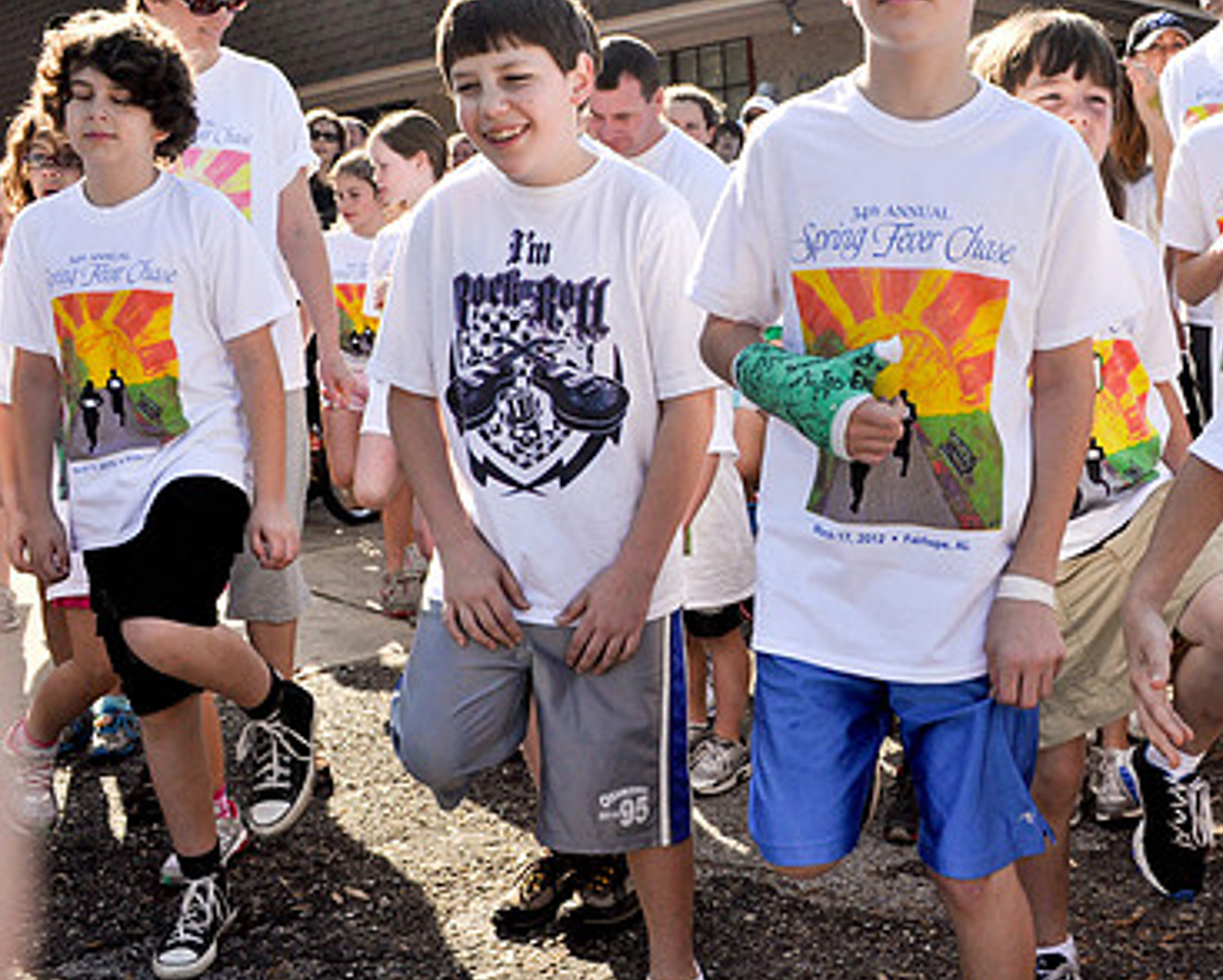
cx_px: 860
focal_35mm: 40
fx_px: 1449
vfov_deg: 37.4
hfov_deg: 44.8
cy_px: 468
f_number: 8
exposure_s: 1/1250
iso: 400
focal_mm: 18
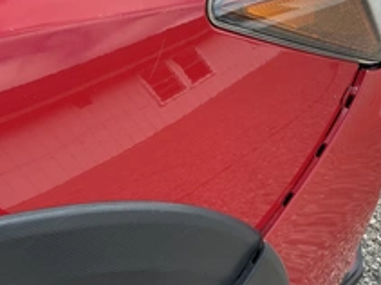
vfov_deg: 26.5
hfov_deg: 34.9
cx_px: 173
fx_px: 605
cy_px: 110
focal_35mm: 55
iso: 25
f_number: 1.8
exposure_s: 1/309
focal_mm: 3
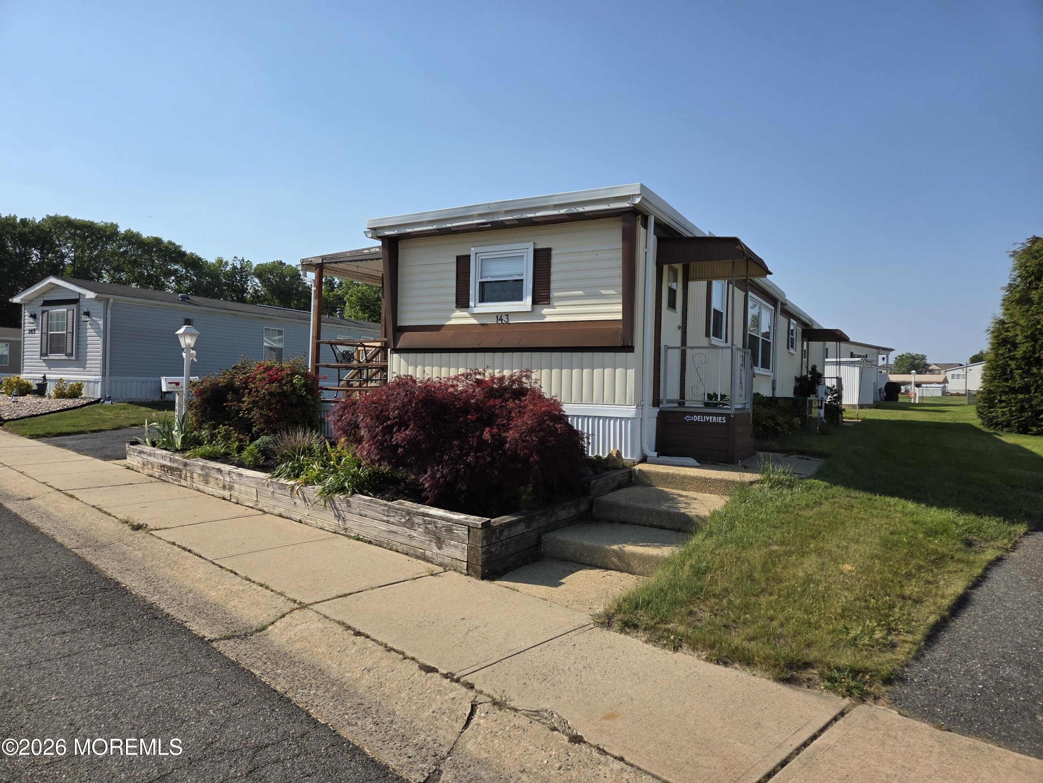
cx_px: 522
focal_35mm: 23
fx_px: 693
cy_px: 392
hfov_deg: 73.9
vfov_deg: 58.9
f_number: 1.8
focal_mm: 5.4
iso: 80
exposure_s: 1/6839
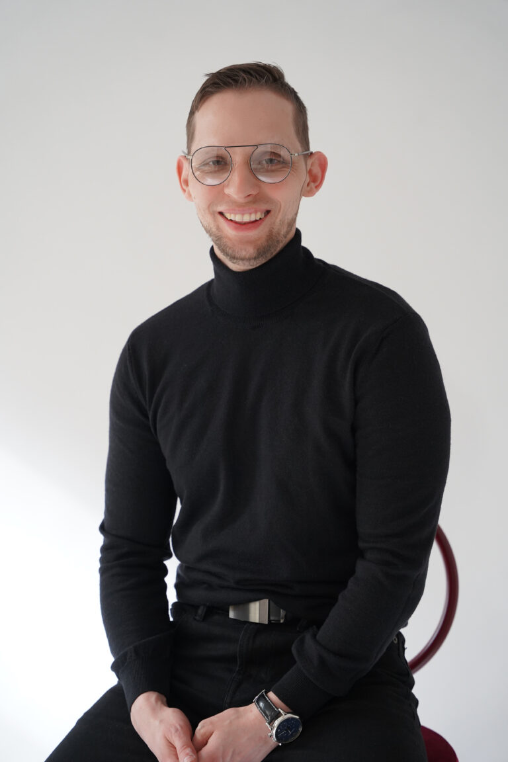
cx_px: 254
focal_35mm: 67
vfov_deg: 30.0
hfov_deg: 20.3
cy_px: 381
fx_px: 1420
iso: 1250
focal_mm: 67.1
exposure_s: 1/160
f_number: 4
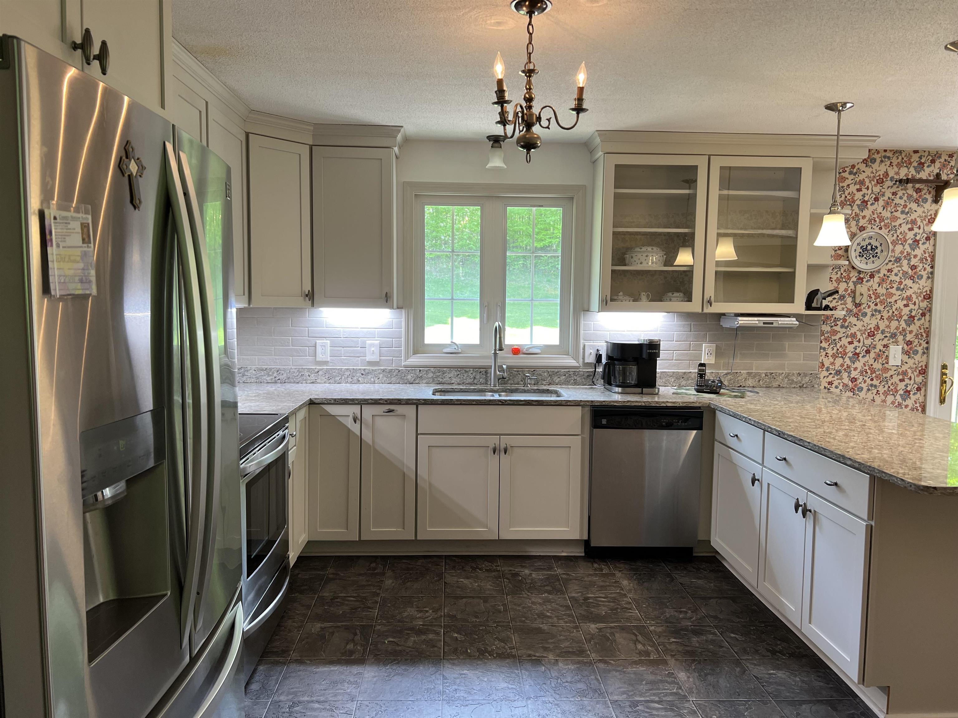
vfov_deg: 53.1
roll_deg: -0.4
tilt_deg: -4.8
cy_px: 359
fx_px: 720
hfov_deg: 67.3
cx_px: 479
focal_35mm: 26
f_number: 1.5
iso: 64
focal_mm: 5.7
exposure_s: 1/60
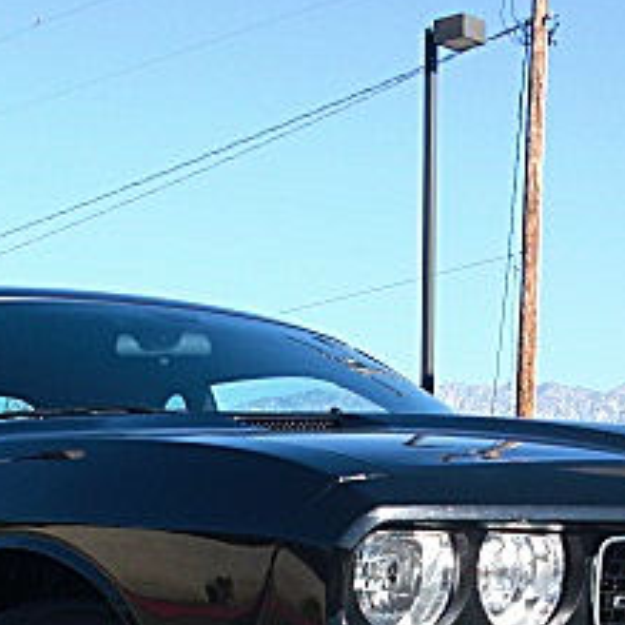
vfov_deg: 18.1
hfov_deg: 18.7
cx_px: 325
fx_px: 1900
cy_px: 648
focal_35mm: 93
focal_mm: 6.3
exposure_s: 1/400
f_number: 2.8
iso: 50
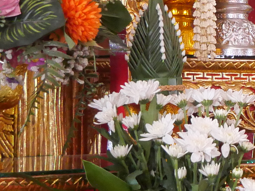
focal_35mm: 153
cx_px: 410
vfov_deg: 9.7
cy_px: 65
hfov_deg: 12.2
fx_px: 1127
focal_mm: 15
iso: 2000
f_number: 5
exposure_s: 1/40
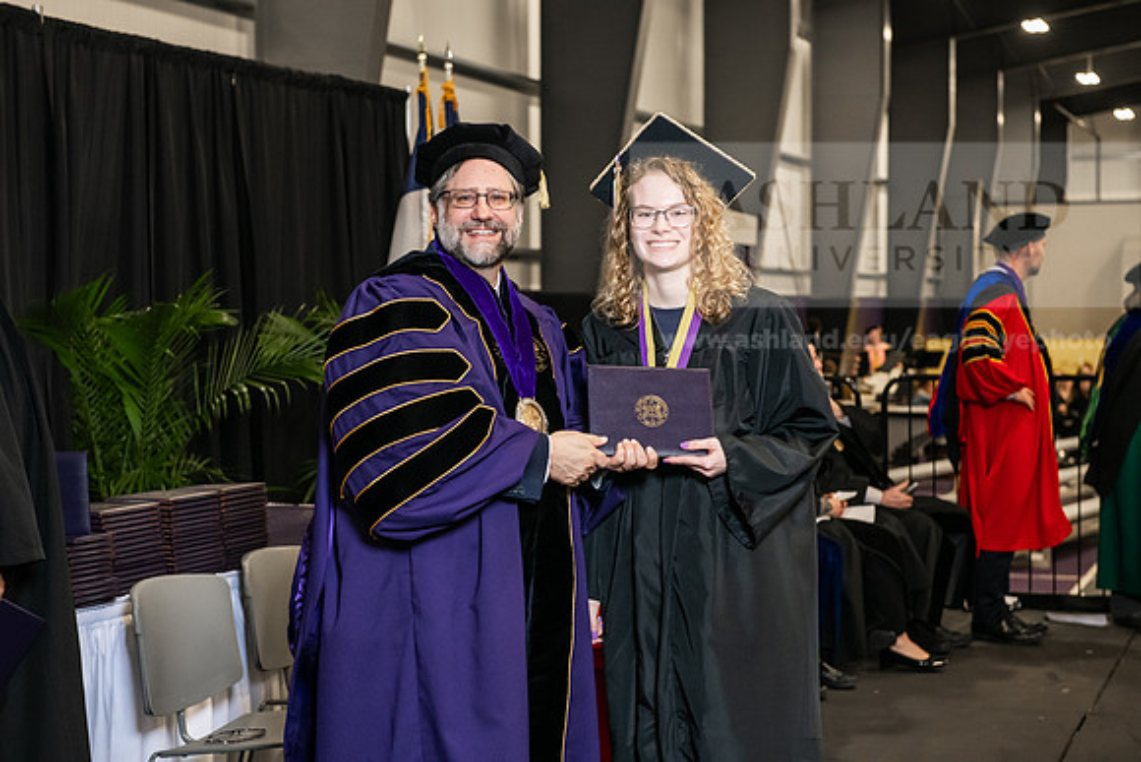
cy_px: 381
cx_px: 570
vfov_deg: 19.5
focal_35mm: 70
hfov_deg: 28.8
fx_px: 2219
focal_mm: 70
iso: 2500
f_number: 5
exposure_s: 1/200
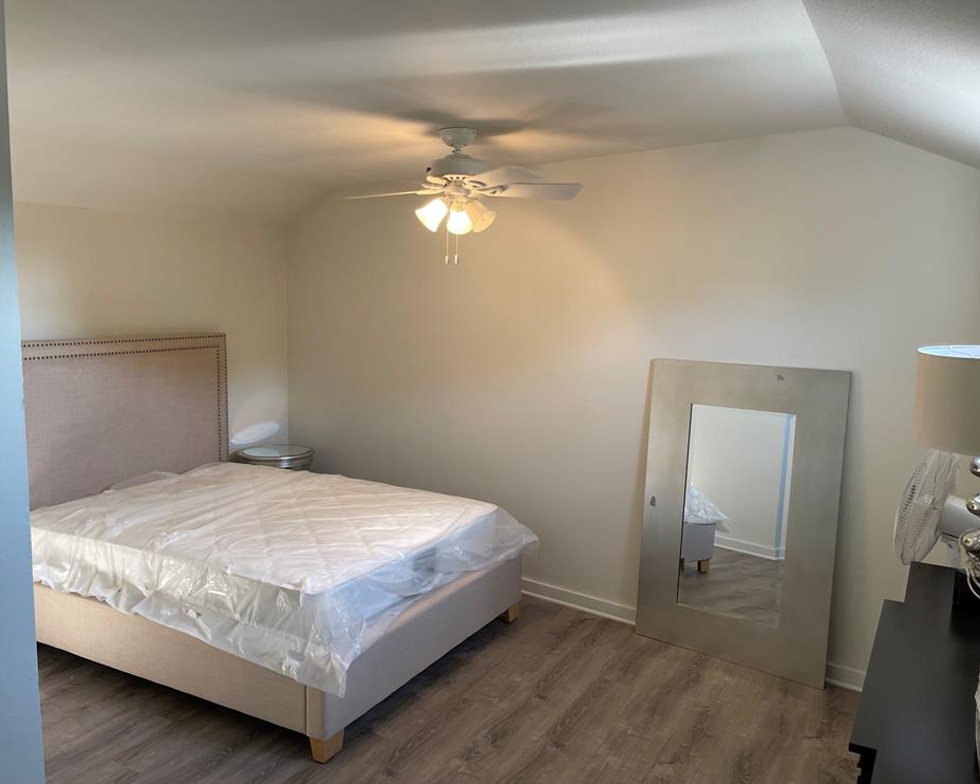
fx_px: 812
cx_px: 449
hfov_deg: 62.1
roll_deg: -0.5
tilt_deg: -8.4
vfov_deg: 51.5
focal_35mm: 28
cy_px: 390
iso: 125
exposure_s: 1/120
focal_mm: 5.1
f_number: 1.6
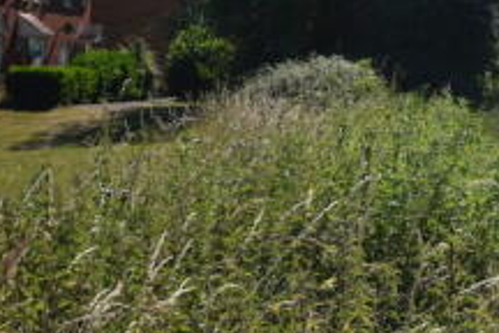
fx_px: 1261
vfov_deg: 14.4
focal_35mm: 91
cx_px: 740
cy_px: -89
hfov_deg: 19.6
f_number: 10
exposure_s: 1/200
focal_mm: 20
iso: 100
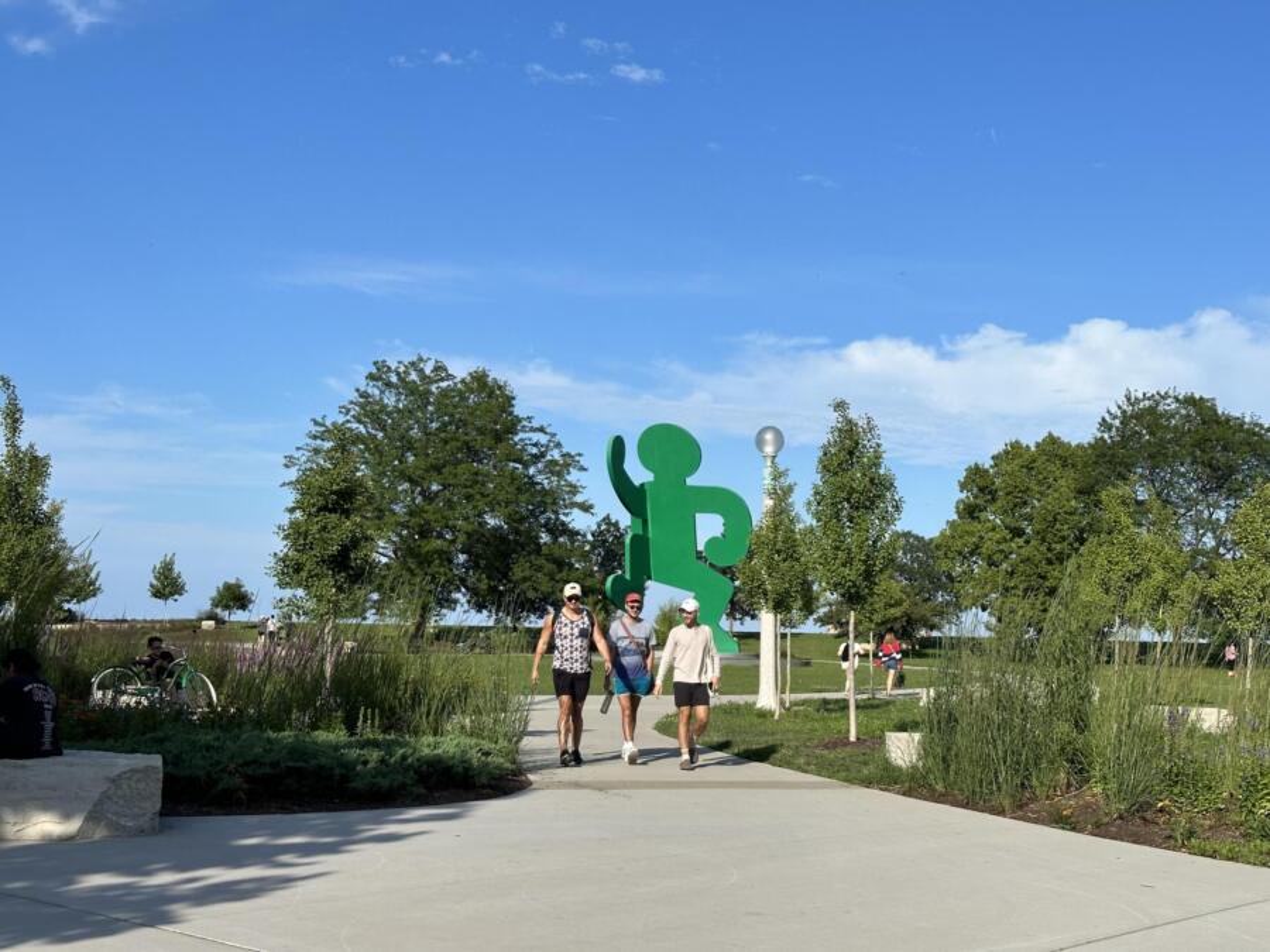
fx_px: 1761
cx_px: 635
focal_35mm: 48
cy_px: 476
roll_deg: -1.1
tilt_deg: +4.8
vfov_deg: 30.3
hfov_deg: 39.7
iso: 64
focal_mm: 6.86
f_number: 1.78
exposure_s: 1/5000
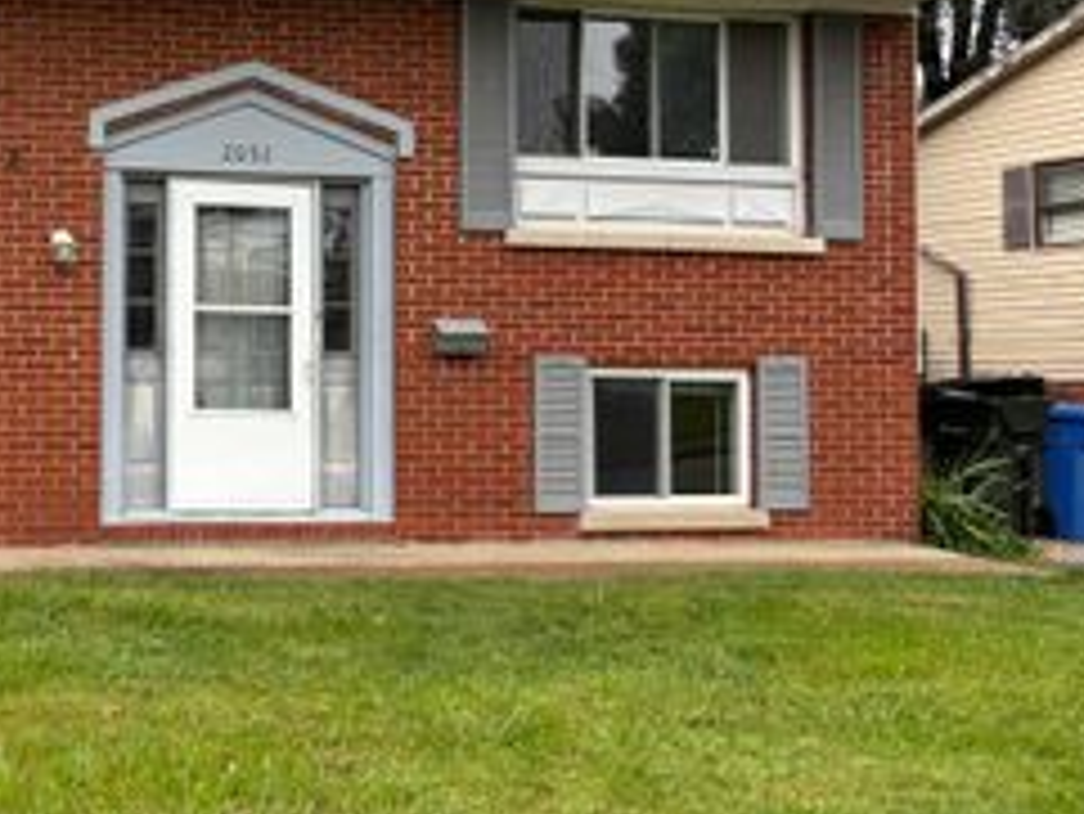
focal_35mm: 54
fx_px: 1692
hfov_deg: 32.7
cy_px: 295
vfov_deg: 26.9
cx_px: 9
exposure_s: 1/568
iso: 50
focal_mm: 5.96
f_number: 1.6
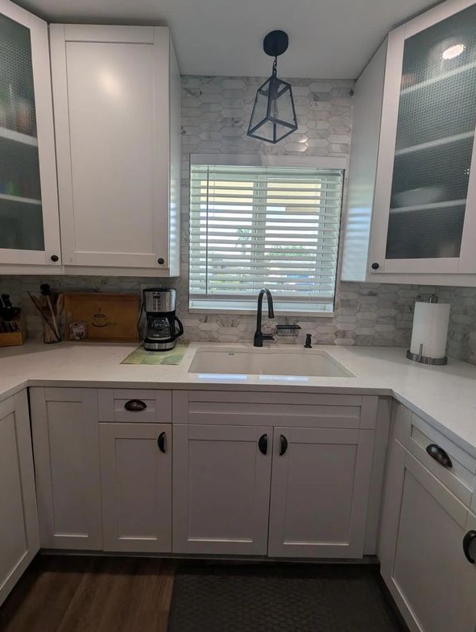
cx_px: 228
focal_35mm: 13
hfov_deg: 90.0
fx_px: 238
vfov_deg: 106.1
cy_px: 307
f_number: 1.7
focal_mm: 2.02
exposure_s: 1/361
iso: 59
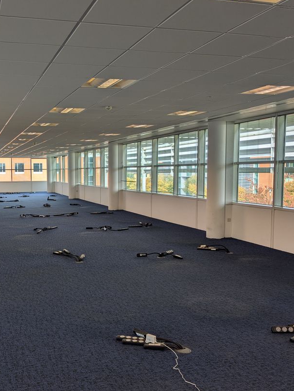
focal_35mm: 37
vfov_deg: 50.1
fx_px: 419
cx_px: 76
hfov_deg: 37.8
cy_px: 197
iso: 61
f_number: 1.73
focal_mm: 4.38
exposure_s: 1/377
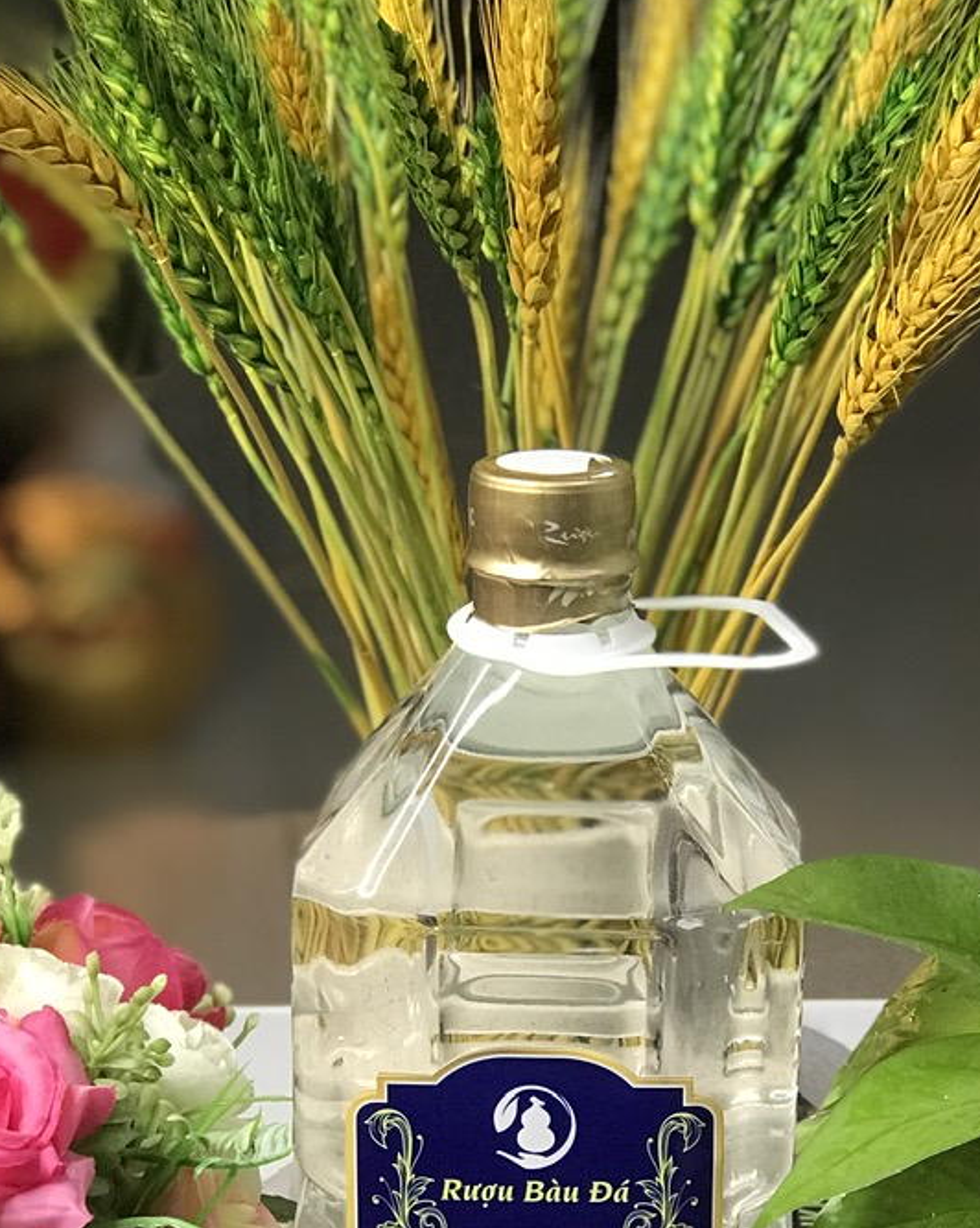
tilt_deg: -17.2
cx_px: 566
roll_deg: -0.3
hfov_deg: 14.4
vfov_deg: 17.9
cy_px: 859
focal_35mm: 107
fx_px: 3883
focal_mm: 6.6
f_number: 2.8
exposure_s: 1/50
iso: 100
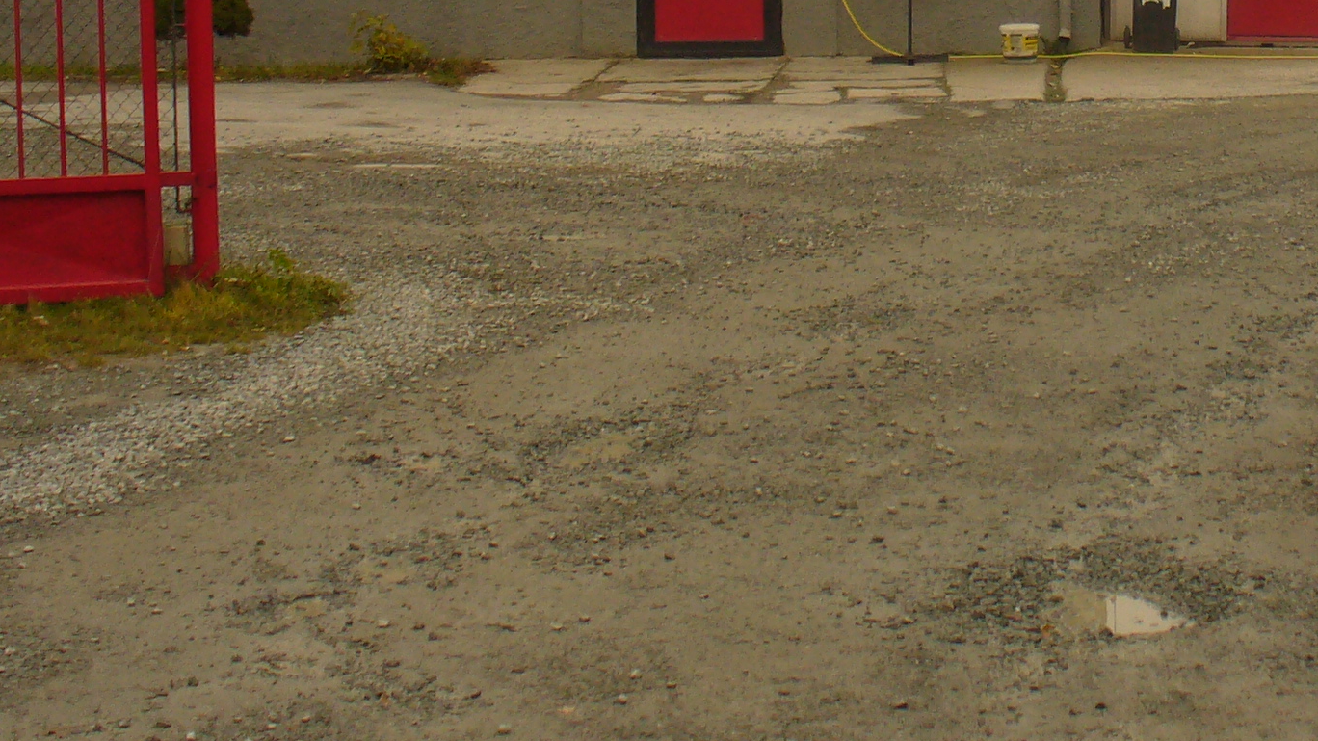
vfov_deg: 14.1
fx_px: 2900
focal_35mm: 83
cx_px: 1035
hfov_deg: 25.2
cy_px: -172
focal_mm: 6.1
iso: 80
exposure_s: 1/160
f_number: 2.8
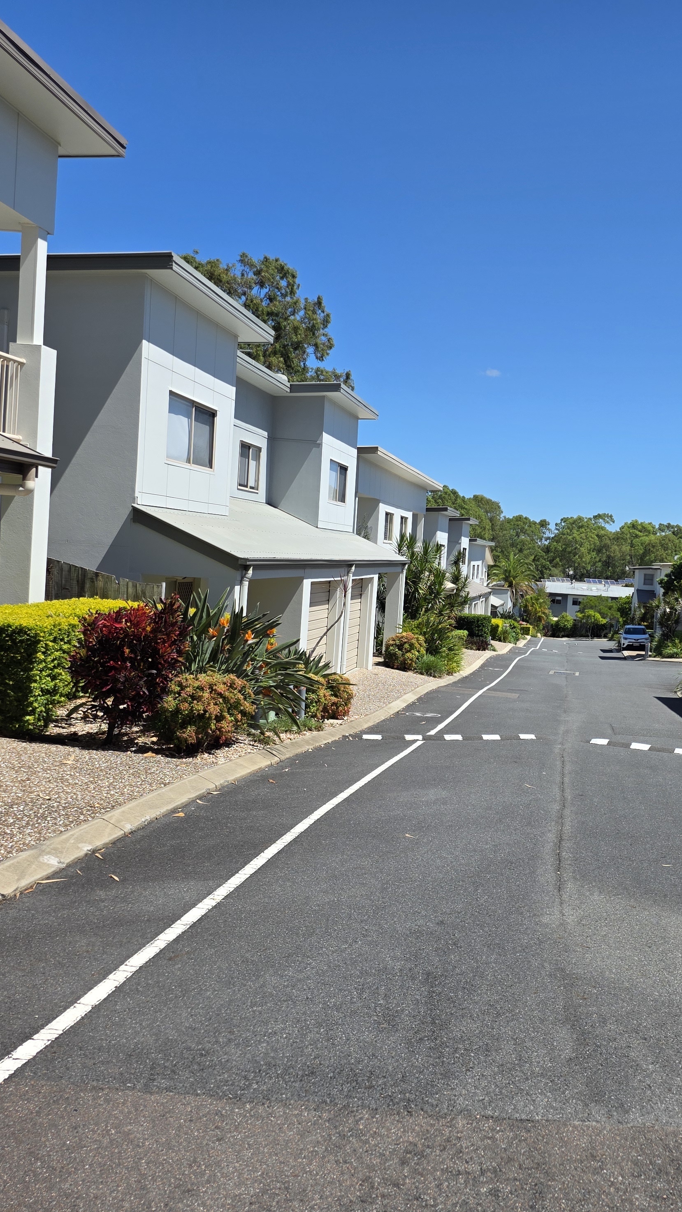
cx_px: 553
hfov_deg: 33.6
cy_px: 614
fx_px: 1093
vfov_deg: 58.0
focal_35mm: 34
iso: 80
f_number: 1.7
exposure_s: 1/6574
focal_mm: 6.25
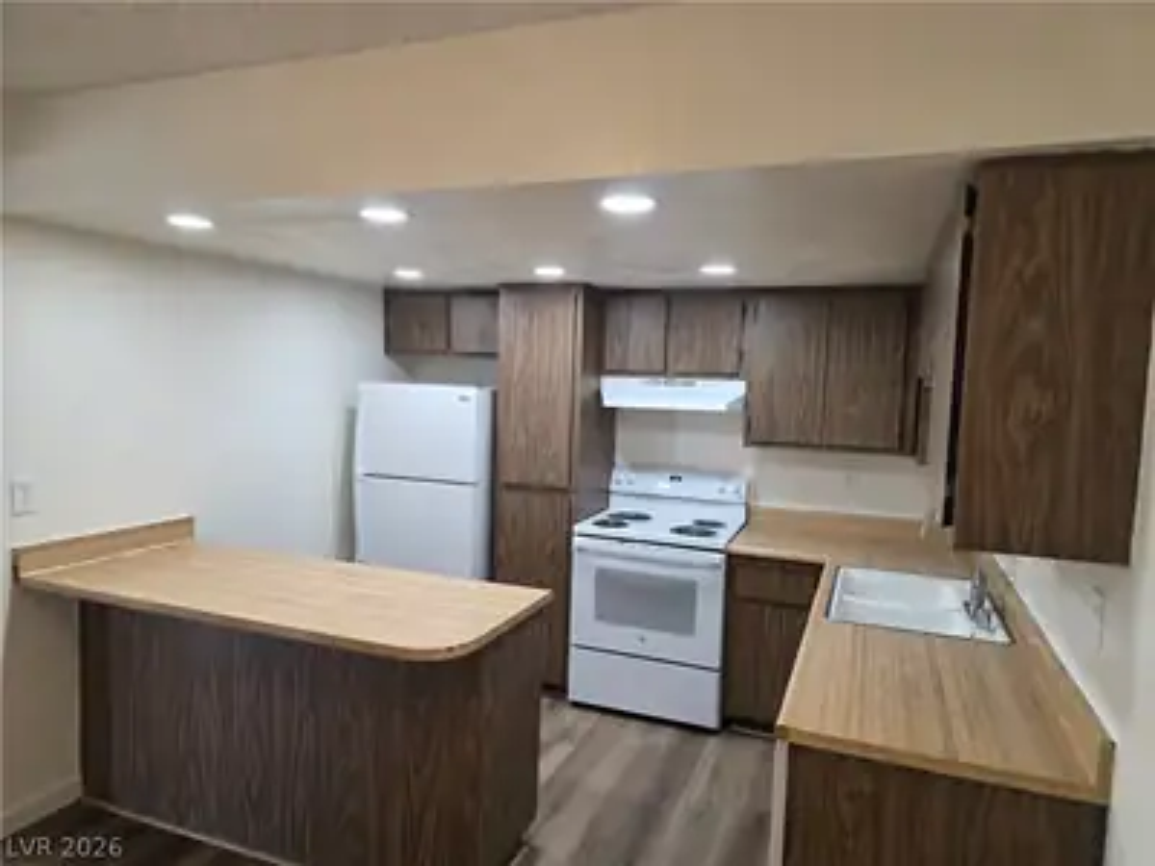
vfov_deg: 58.9
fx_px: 767
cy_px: 433
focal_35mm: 23
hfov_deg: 73.9
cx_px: 578
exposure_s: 1/120
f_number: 1.7
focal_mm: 6.3
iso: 160
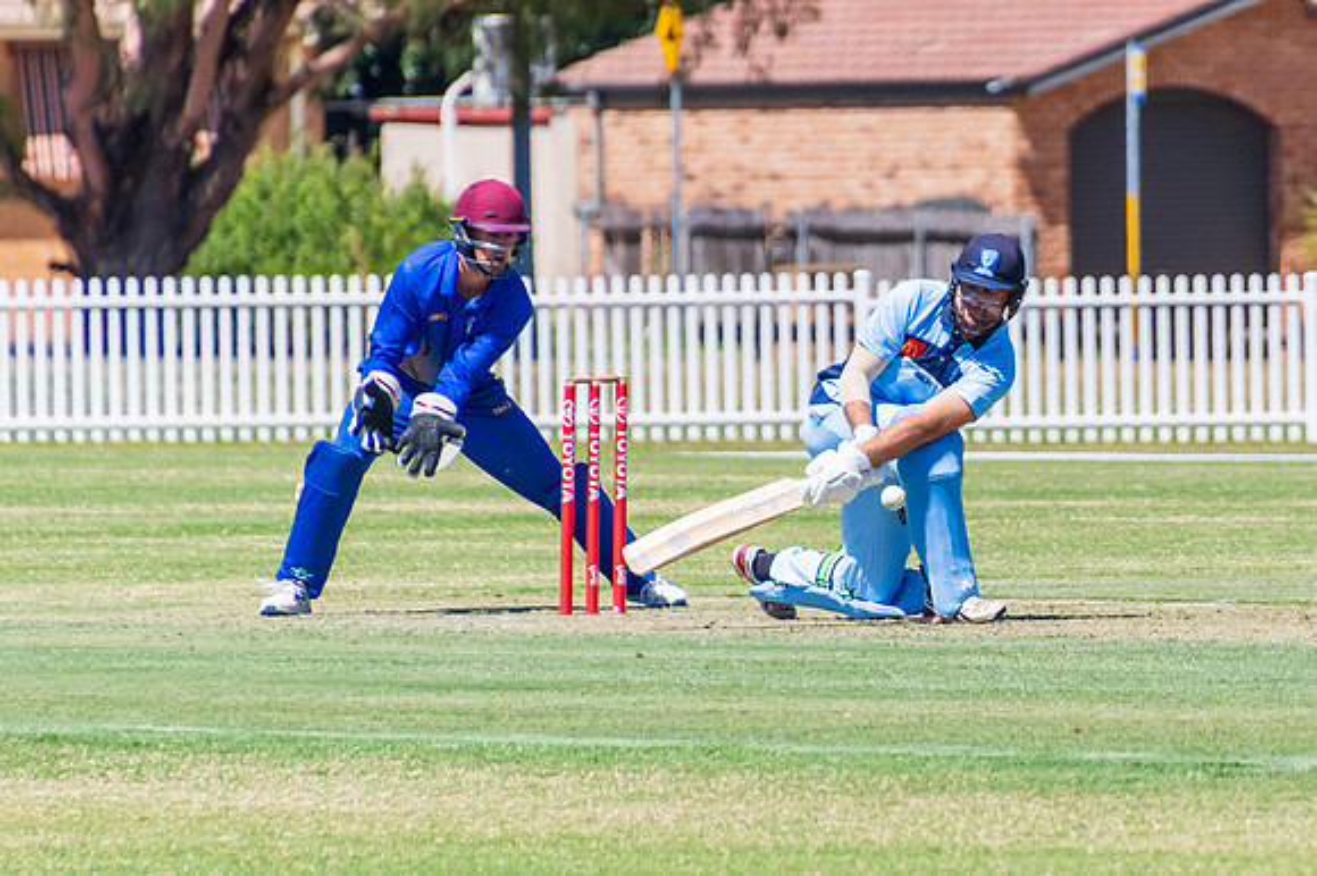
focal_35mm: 870
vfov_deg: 1.6
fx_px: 31800
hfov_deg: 2.4
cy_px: 440
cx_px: 953
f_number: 6.3
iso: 400
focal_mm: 400
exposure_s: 1/2000
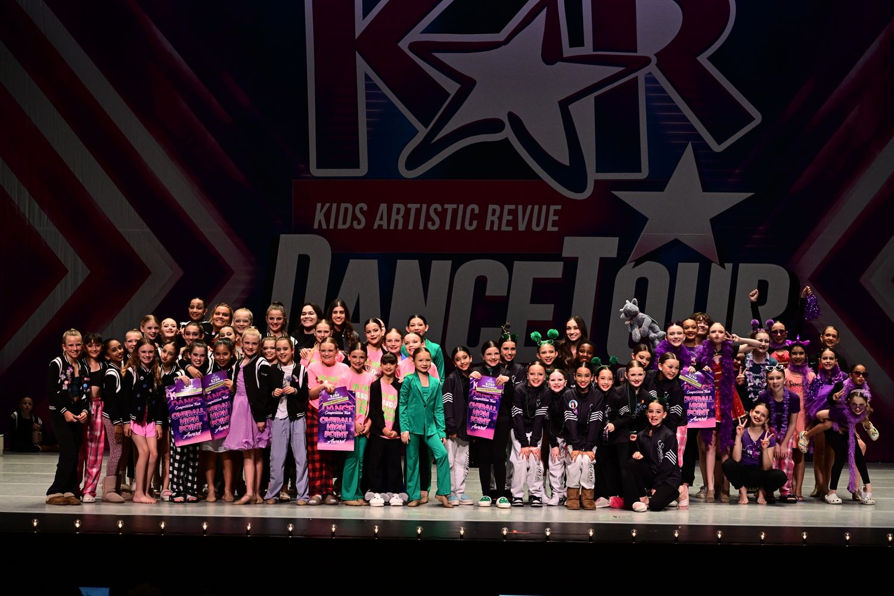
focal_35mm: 90
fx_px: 2235
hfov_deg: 22.6
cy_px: 298
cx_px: 447
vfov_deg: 15.2
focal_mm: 90
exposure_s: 1/640
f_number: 4
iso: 2000
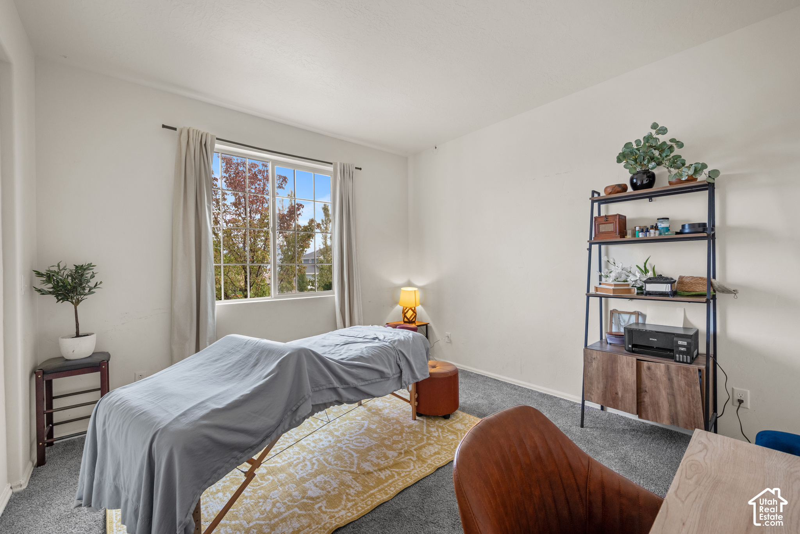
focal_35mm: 15
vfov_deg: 77.4
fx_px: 333
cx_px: 400
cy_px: 267
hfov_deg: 100.4
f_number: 8
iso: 500
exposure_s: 1/4
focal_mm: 15
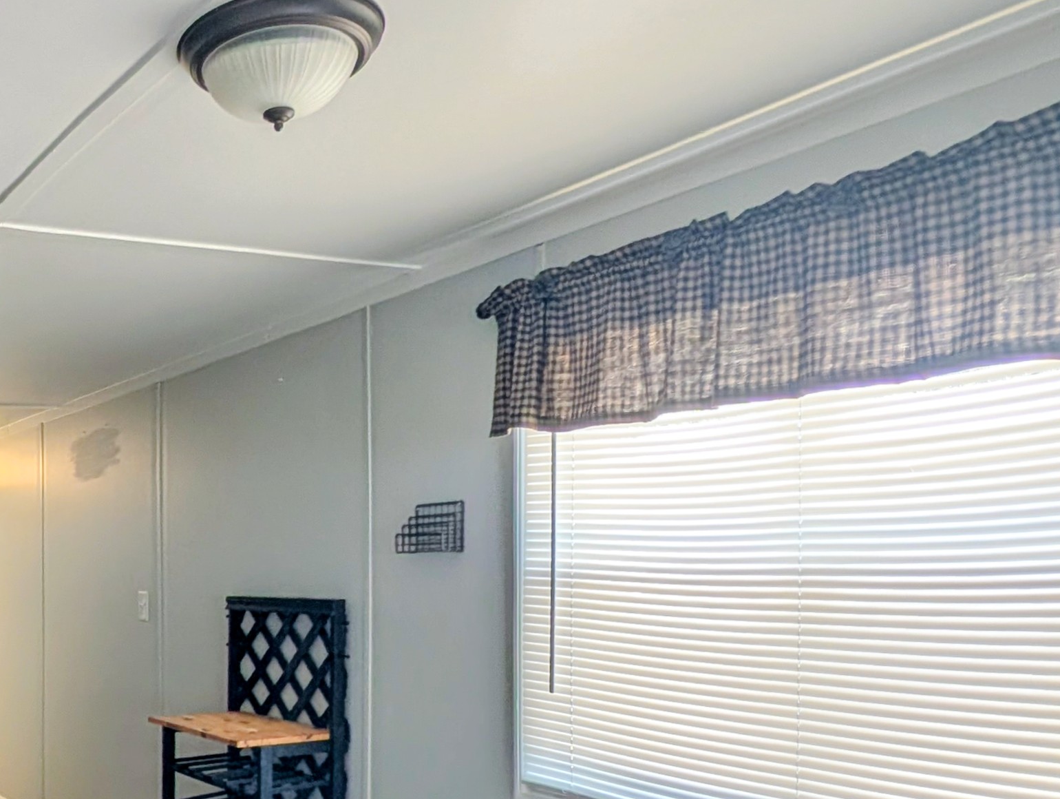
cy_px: 590
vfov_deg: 44.2
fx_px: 951
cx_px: 20
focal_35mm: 31
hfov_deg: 48.8
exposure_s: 1/58.3
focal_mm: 2.23
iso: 40
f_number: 1.95
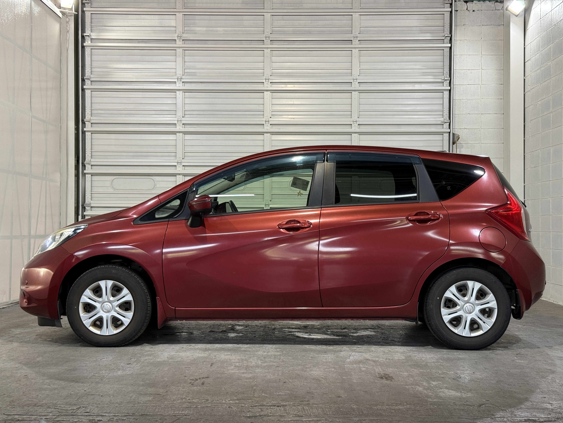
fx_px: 781
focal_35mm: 48
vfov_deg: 30.3
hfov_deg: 39.7
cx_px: 282
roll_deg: -0.3
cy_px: 212
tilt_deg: +1.3
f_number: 1.78
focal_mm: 6.76
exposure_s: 1/60
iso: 80
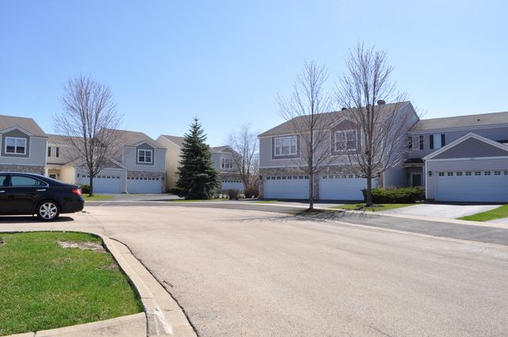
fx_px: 381
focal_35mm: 27
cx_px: 254
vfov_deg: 47.8
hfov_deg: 67.4
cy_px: 168
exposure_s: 1/200
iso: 200
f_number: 14
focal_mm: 18
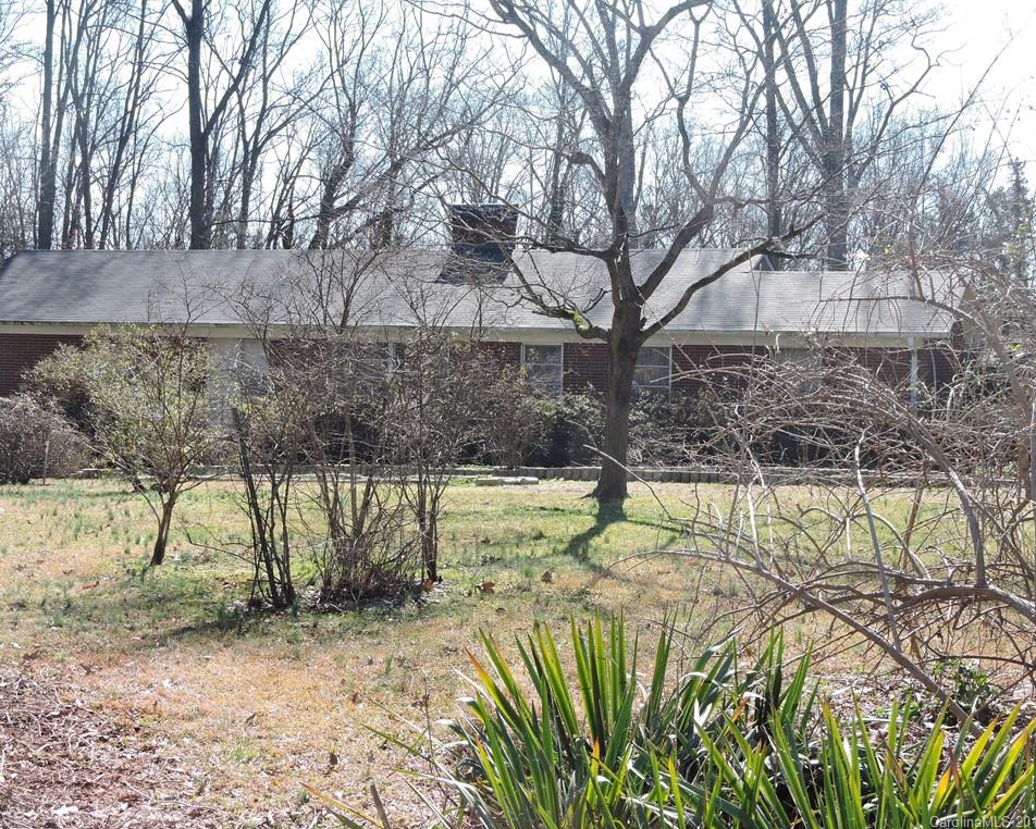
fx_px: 1932
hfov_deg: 30.0
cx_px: 497
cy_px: 414
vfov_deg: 24.2
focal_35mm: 63
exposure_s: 1/250
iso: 100
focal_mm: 10.7
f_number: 4.2
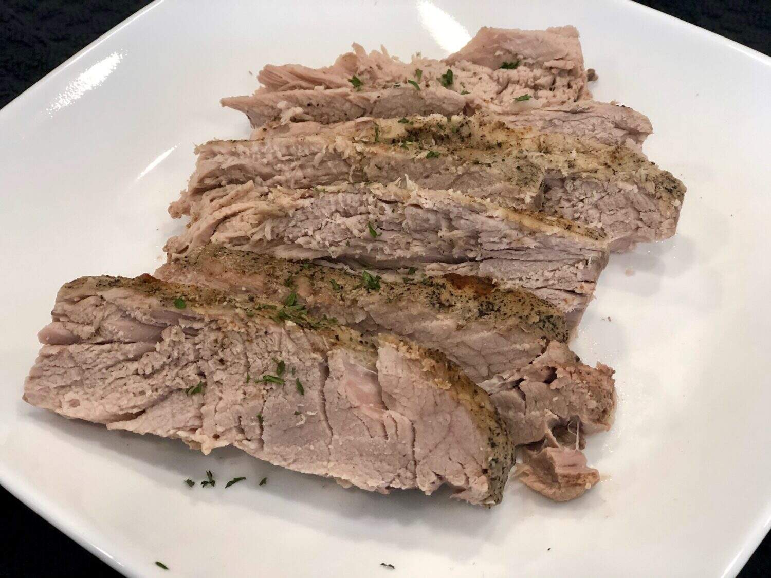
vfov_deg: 25.7
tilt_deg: -45.2
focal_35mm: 57
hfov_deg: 33.8
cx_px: 386
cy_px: 289
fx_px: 1270
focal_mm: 6.6
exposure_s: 1/30
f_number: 2.8
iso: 64
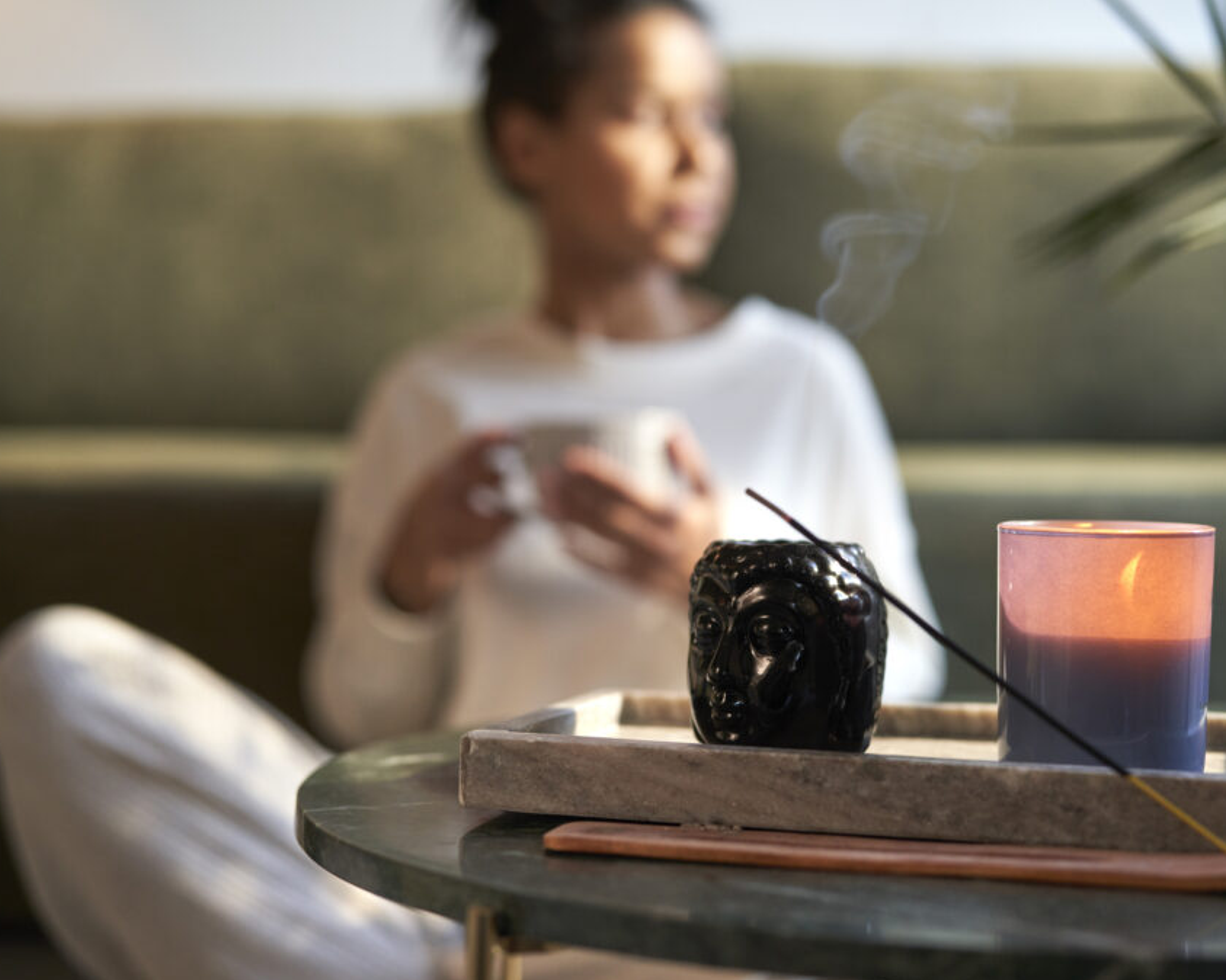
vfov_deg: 26.7
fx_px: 2068
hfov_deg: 32.9
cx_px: 723
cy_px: 495
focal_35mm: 57
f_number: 2
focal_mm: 50
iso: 400
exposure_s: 1/250
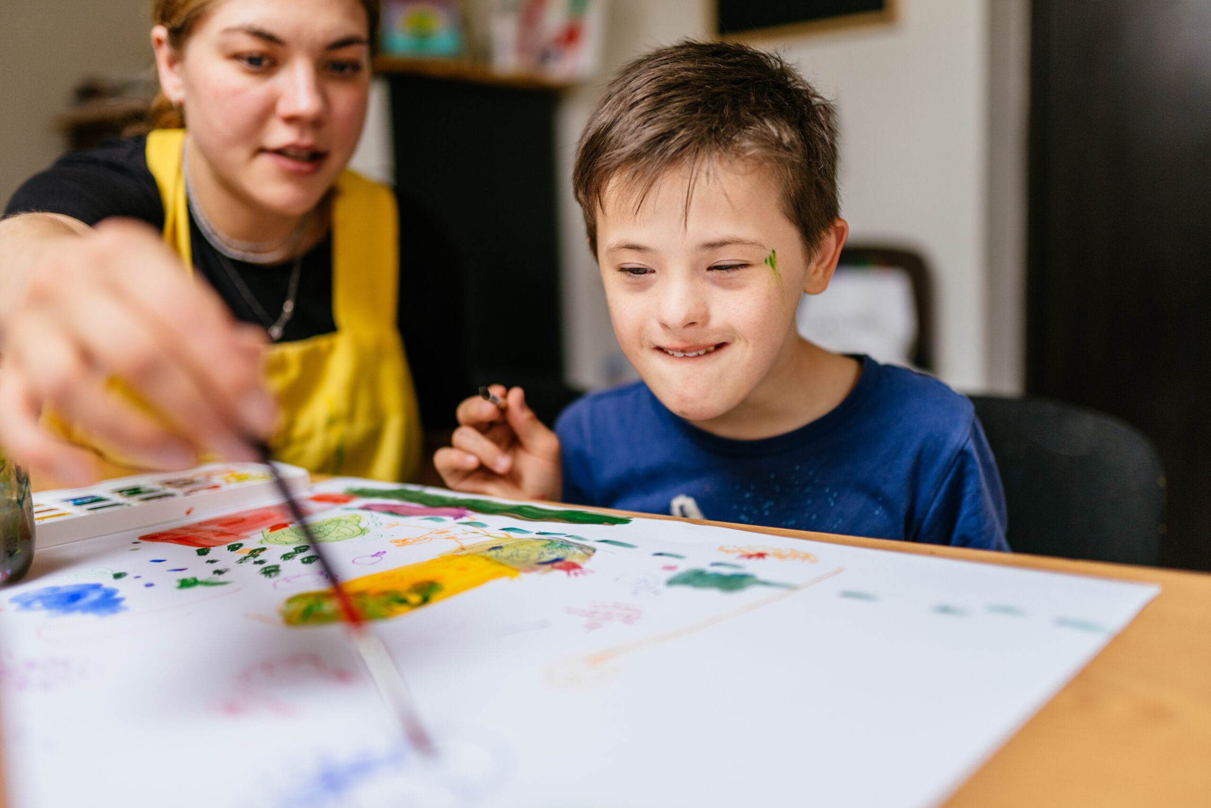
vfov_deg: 37.9
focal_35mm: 35
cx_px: 606
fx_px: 1177
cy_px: 404
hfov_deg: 54.4
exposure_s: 1/500
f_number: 1.4
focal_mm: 35
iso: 400
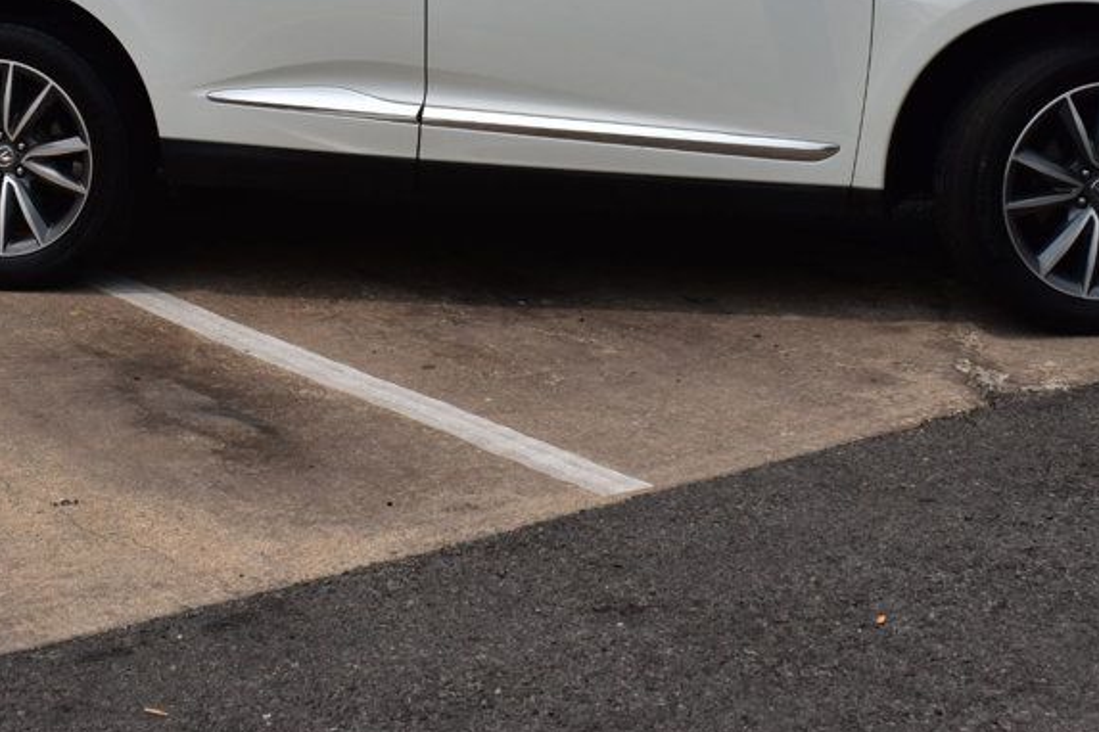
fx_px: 2289
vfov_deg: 18.0
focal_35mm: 75
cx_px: 533
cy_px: 123
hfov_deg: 27.0
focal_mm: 28
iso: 200
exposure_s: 1/500
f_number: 11
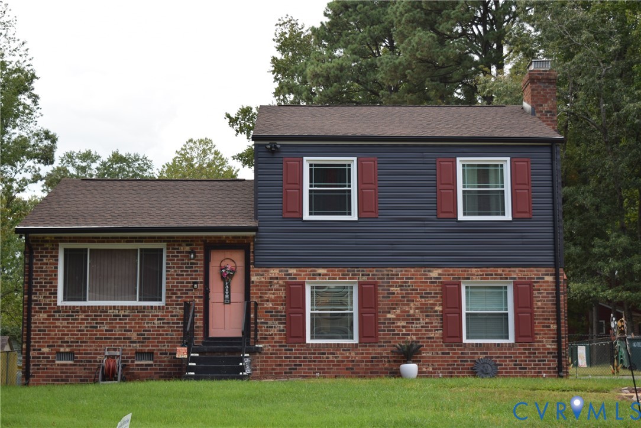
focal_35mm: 60
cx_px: 320
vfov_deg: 22.6
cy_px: 214
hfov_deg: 33.4
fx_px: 1069
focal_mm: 40
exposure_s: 1/125
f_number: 5.6
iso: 110
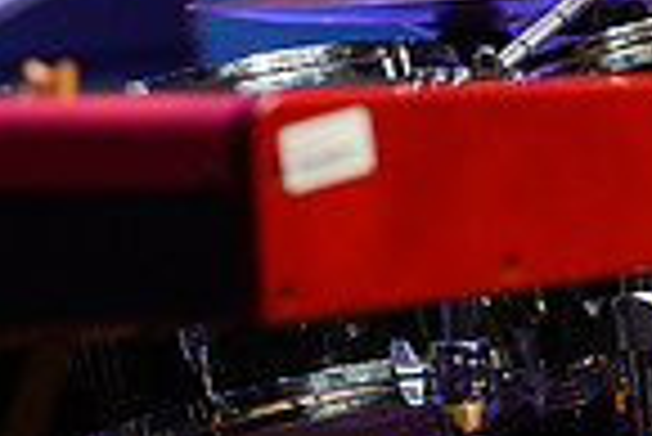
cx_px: -499
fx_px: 21809
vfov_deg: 1.1
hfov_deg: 1.7
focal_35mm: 1203
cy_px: -425
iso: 800
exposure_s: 1/125
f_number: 5.6
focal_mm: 200
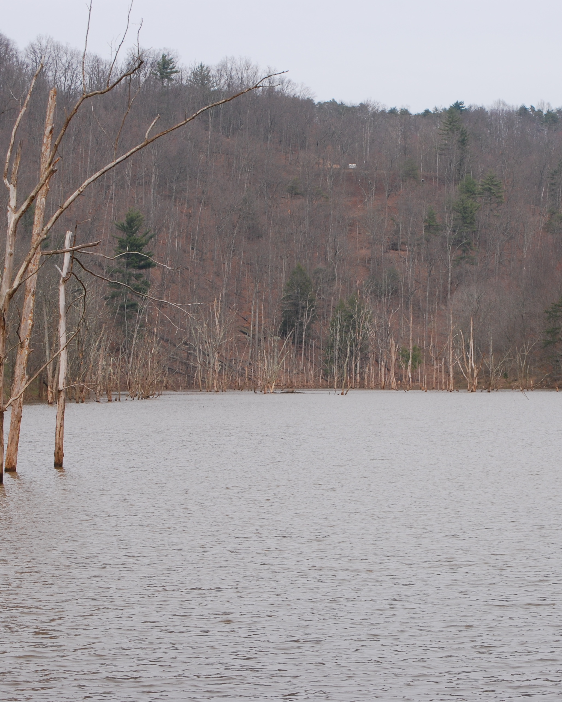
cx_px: 402
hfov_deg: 13.2
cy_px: 353
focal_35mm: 117
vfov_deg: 16.5
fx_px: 2426
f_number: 8
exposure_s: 1/250
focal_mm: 55
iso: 200
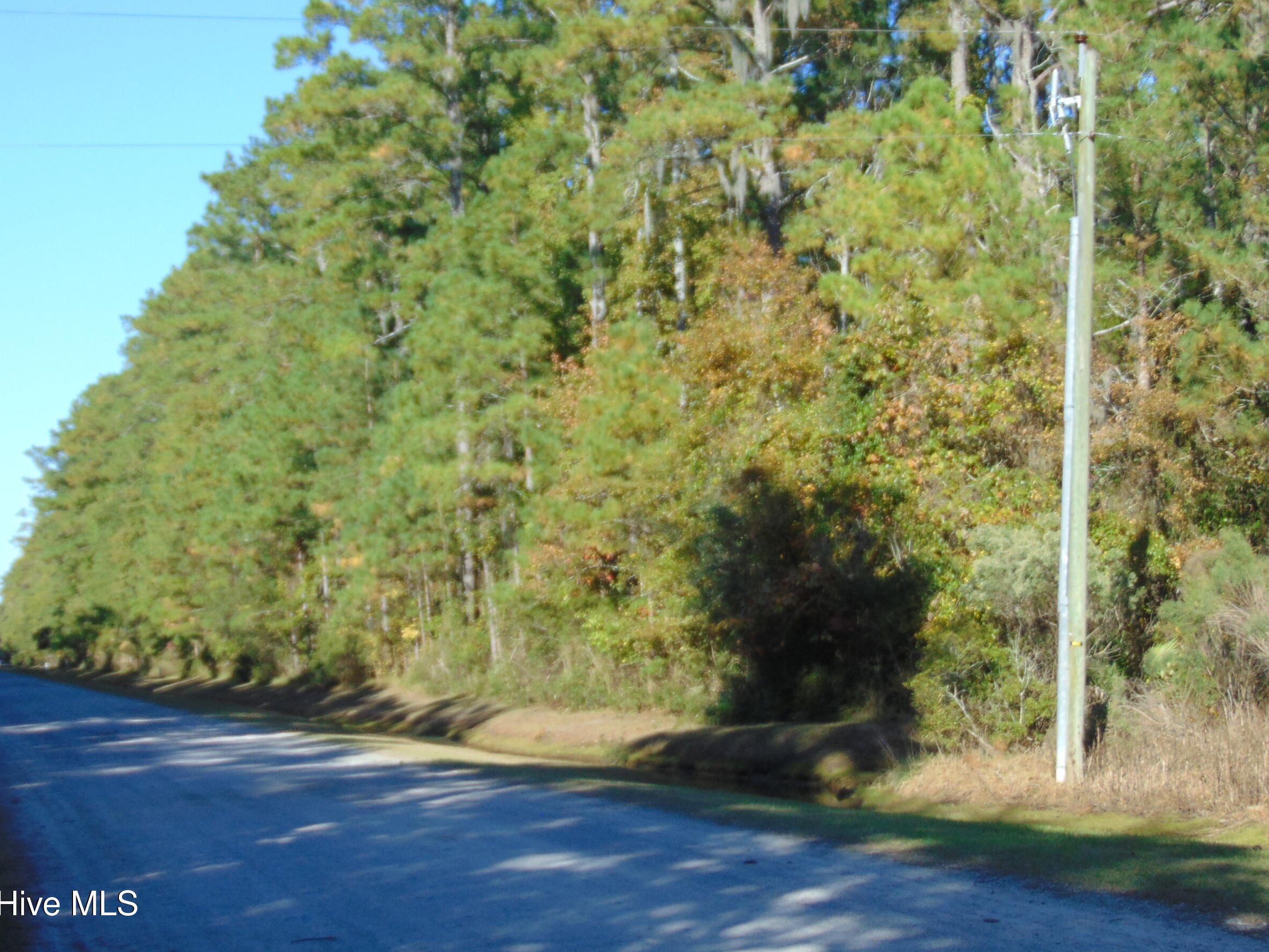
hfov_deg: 30.7
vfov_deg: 23.2
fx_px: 2310
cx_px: 682
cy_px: 359
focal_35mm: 63
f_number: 3.5
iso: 80
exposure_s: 1/500
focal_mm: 9
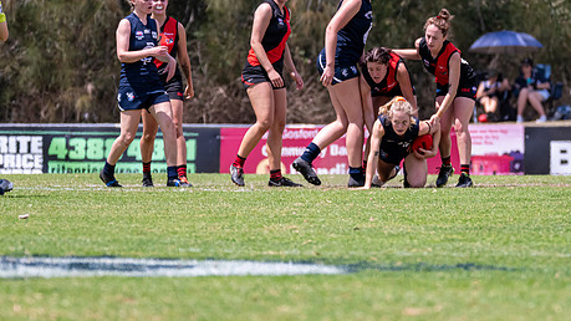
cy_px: 76
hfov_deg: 3.8
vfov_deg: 2.1
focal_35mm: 571
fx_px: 8644
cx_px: 367
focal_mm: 300
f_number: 6.3
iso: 800
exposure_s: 1/2500
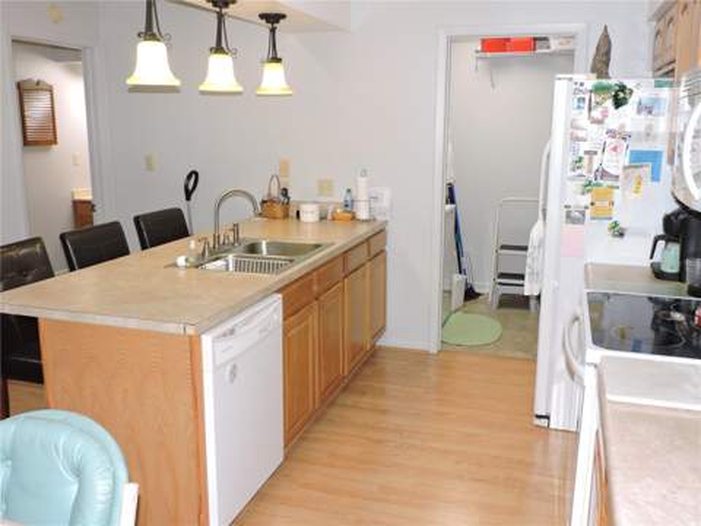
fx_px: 668
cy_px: 263
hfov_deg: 55.4
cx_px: 350
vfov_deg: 42.9
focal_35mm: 33
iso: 200
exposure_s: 1/30
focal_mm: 5.9
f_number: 3.2
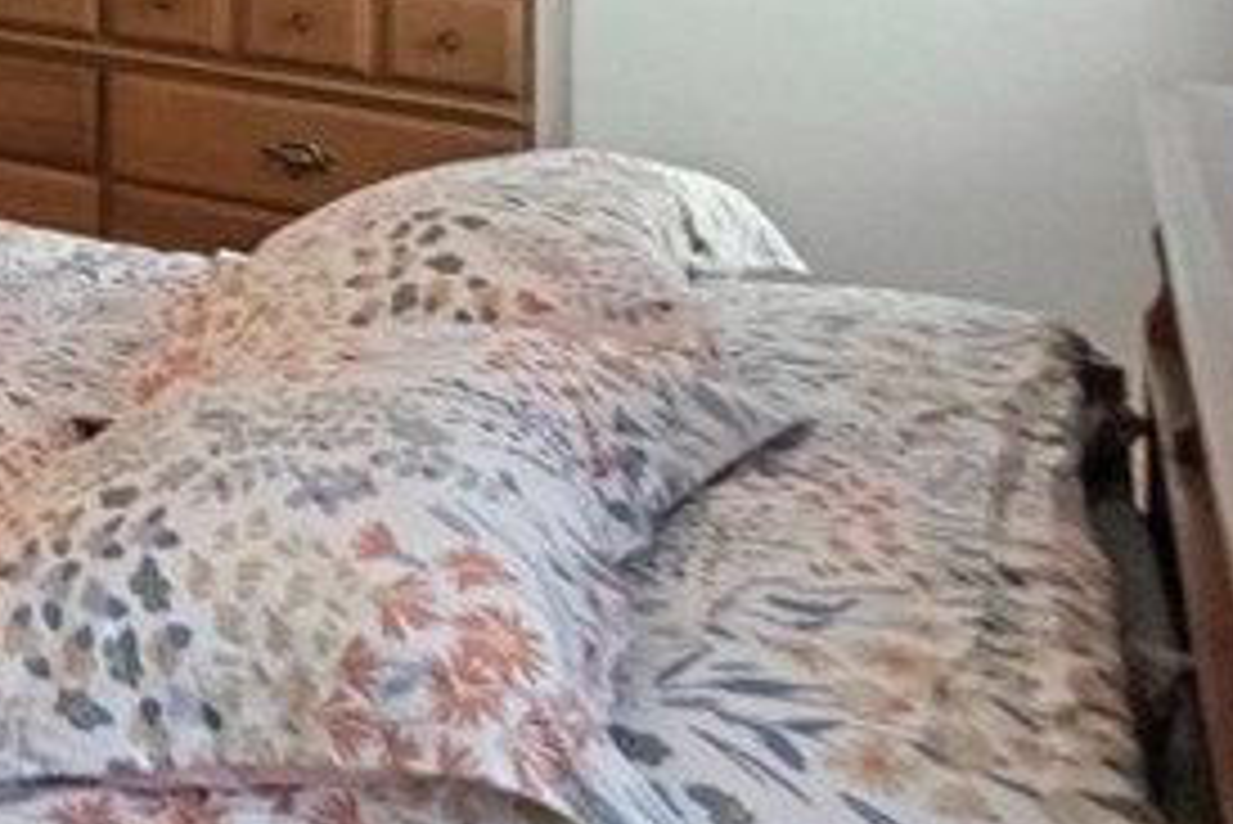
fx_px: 1919
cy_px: -430
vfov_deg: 20.5
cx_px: -864
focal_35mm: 56
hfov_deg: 23.3
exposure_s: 1/30
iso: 800
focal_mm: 10
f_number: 5.6
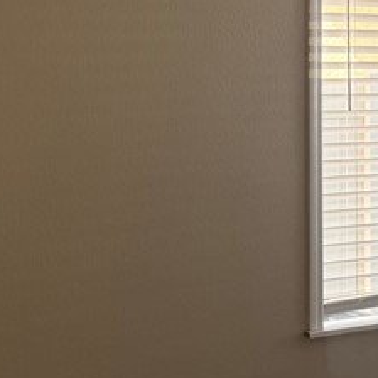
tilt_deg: +6.0
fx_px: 1198
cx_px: 354
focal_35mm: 97
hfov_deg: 17.6
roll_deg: +0.2
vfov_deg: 17.3
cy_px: -44
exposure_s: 1/238
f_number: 1.78
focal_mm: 6.76
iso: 200
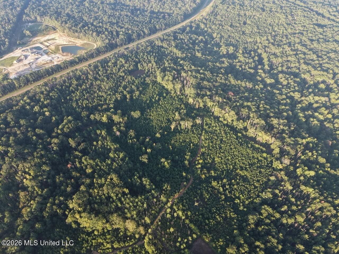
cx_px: 170
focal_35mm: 24
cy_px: 127
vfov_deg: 56.8
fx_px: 235
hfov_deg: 71.6
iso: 140
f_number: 1.8
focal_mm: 8.7
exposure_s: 1/400
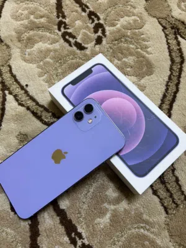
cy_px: 124
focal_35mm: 26
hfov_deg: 53.1
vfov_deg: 67.3
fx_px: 186
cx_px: 93
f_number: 1.5
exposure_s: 1/50
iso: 250
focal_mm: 5.7
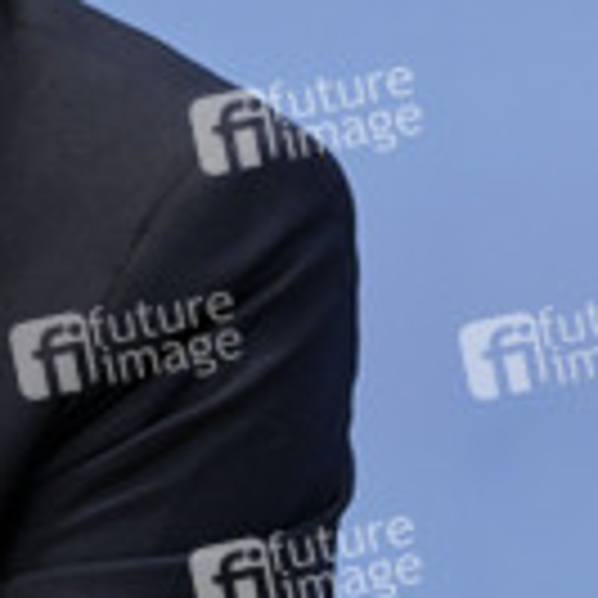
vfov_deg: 3.7
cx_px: -263
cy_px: 9
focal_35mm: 474
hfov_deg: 3.7
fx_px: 9264
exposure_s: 1/500
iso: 3200
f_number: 5.6
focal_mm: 165
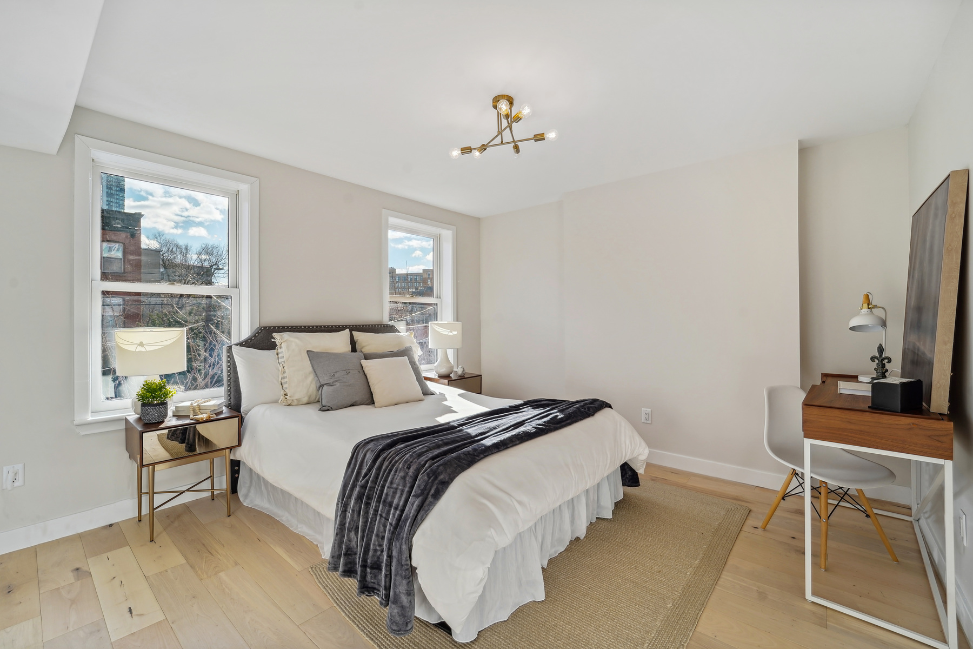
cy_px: 324
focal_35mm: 14
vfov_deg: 81.2
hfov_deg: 104.3
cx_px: 486
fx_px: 378
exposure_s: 1/160
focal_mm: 14
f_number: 9
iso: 250
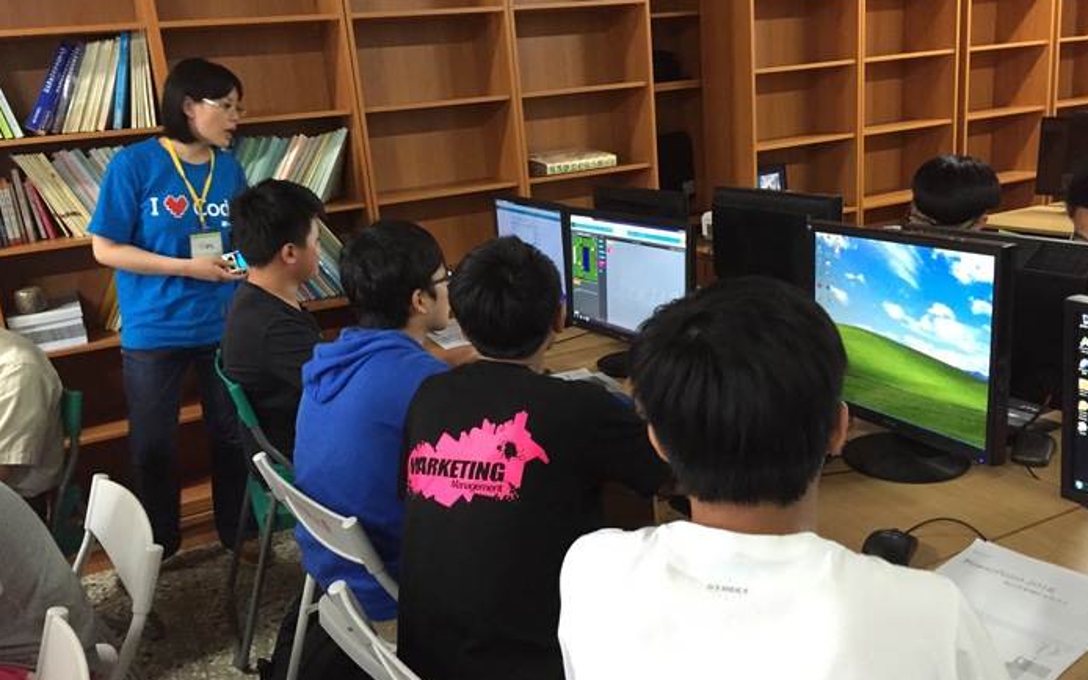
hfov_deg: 61.2
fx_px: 919
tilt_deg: -15.9
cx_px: 544
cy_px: 349
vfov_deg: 40.6
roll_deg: +1.0
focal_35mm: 31
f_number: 2.2
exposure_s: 1/30
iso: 250
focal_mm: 4.15
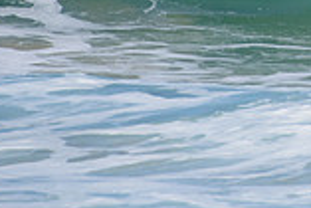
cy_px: -82
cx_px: 561
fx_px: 15953
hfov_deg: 1.1
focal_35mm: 1845
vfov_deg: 0.7
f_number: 6.3
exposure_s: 1/2500
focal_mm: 500
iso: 250
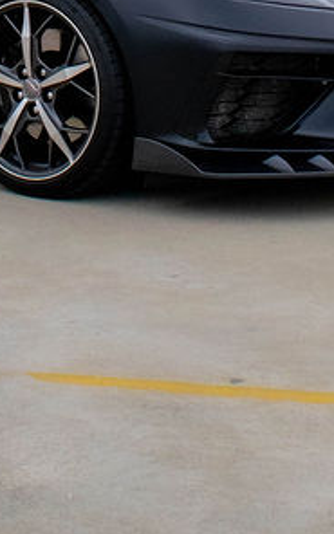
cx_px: -56
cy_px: -303
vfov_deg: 13.6
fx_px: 2083
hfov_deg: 9.1
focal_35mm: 143
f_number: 8
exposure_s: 1/2000
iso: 400
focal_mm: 18
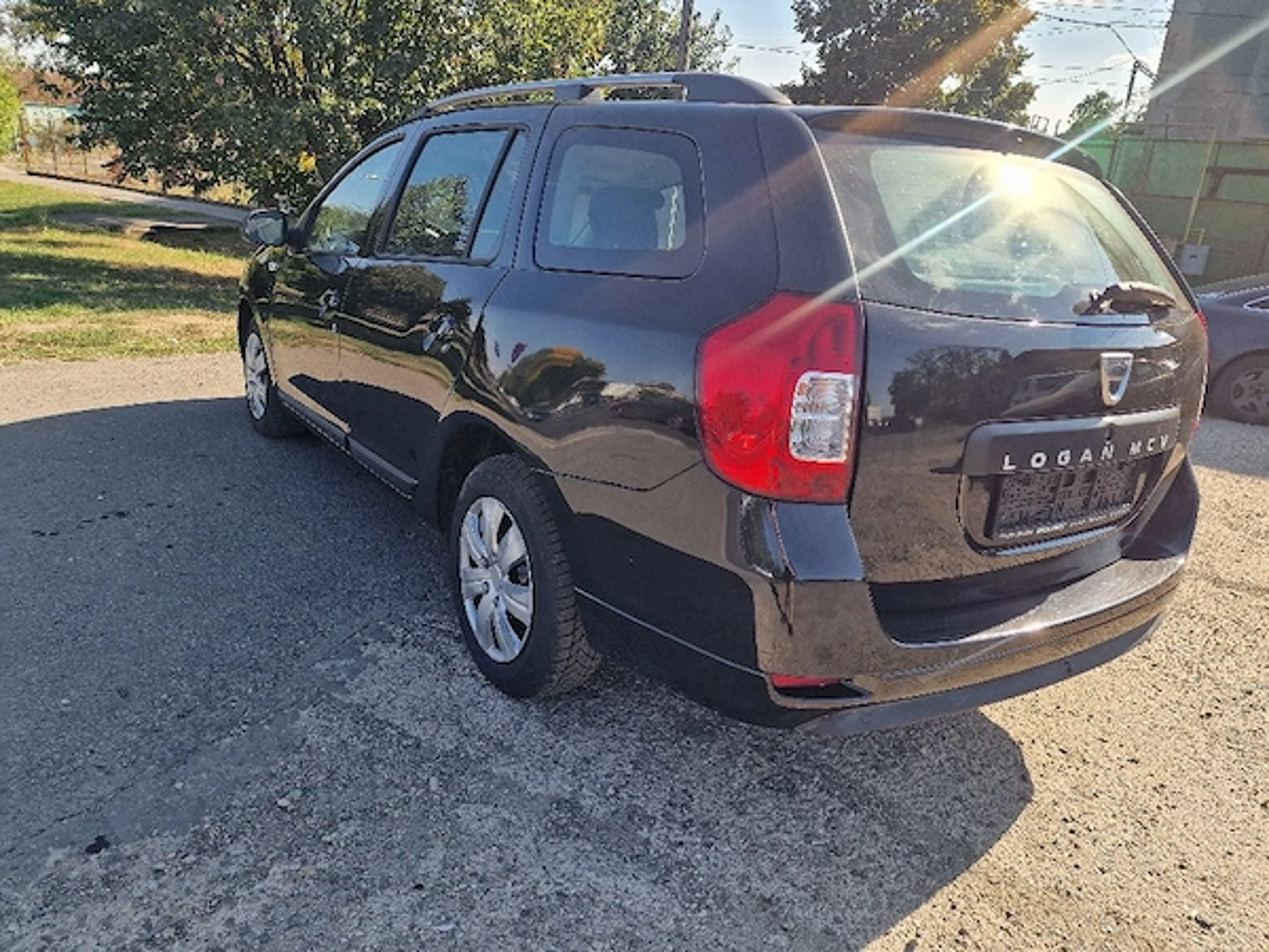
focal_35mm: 23
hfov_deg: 73.9
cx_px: 634
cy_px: 476
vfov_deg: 58.9
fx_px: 843
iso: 50
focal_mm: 6.4
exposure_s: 1/476
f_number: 1.8
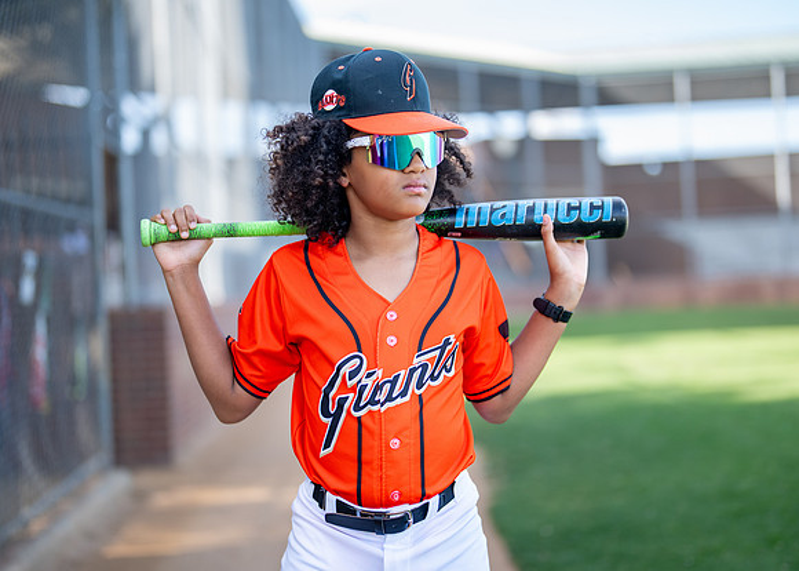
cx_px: 390
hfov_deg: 34.9
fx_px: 1273
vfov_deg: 25.3
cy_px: 281
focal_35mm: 56
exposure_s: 1/1250
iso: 125
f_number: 1.2
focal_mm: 50
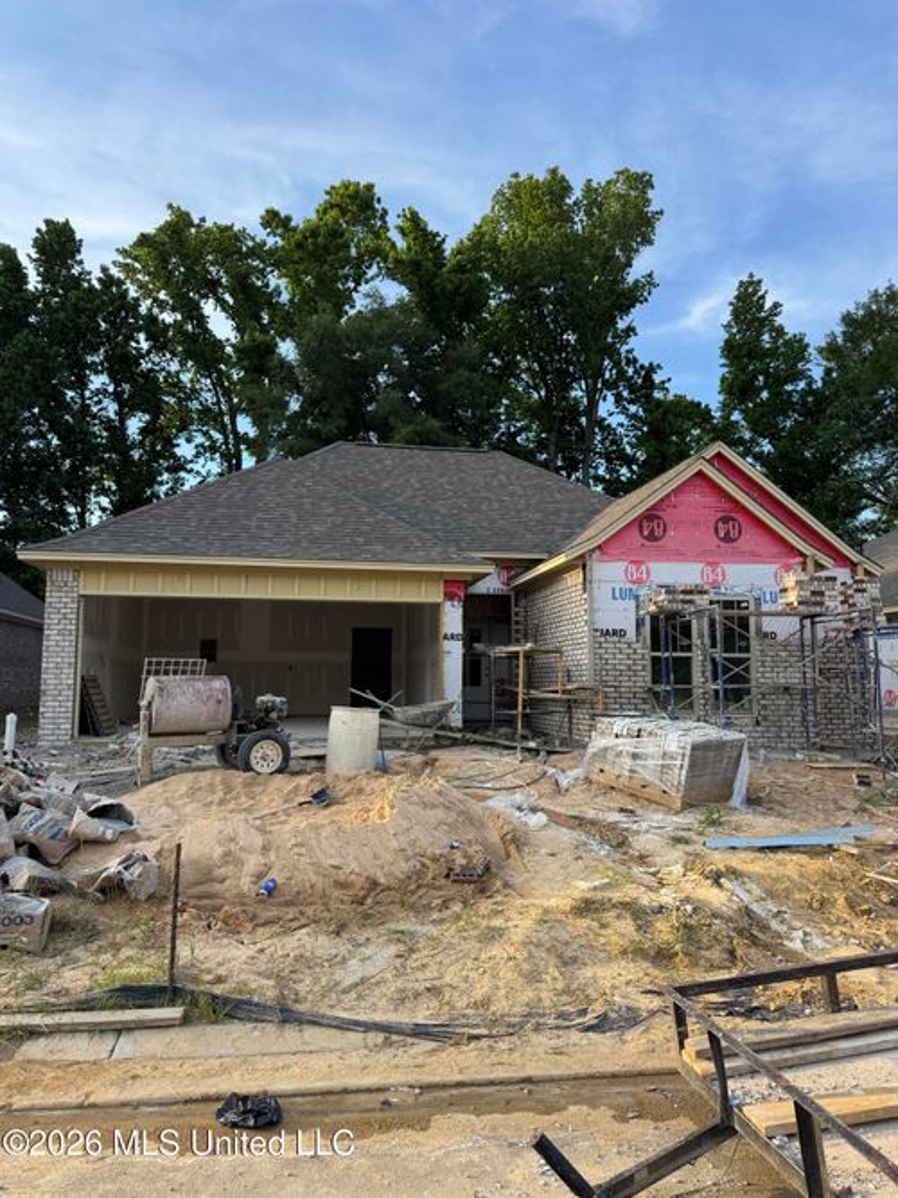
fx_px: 830
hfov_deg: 56.8
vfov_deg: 71.6
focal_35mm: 24
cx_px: 449
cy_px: 599
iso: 80
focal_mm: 6.76
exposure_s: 1/980
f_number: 1.78
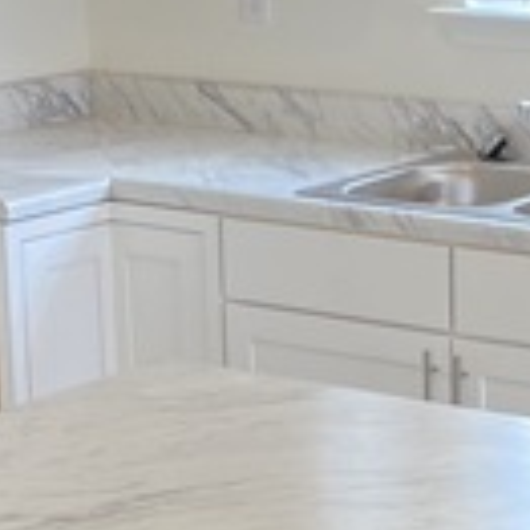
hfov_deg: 12.4
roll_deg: +1.6
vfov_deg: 12.5
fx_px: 2425
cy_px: 295
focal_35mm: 140
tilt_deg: -12.8
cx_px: 445
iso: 64
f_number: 1.8
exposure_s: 1/60
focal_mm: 4.25
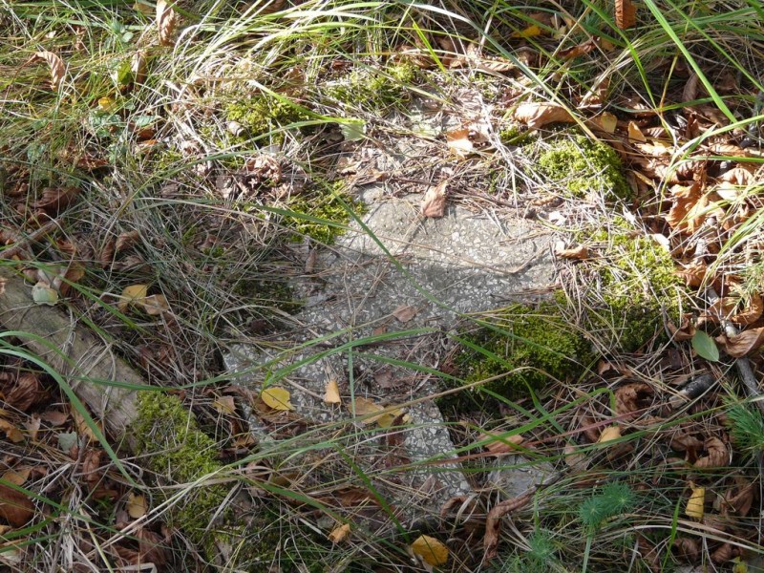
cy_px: 286
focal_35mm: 75
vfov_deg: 19.6
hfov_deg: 26.0
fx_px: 1655
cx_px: 382
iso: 100
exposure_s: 1/60
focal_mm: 12.3
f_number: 3.2
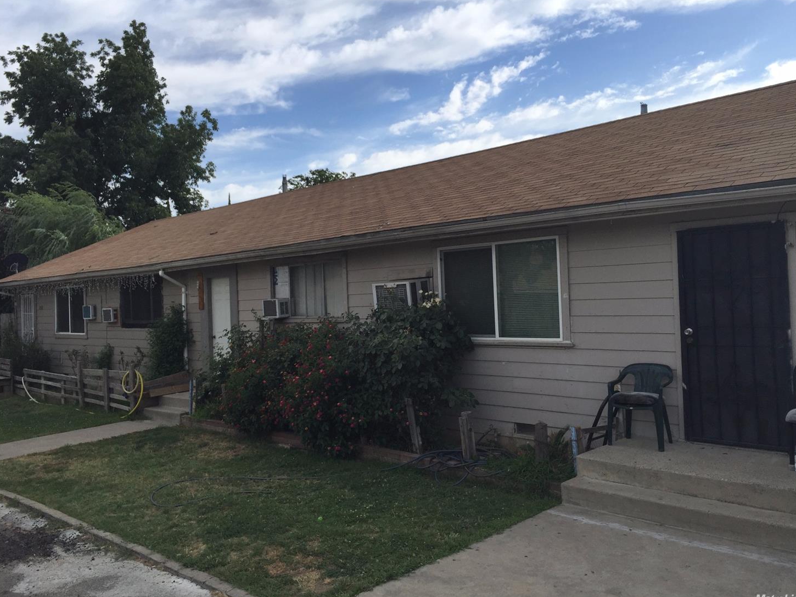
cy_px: 297
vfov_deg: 46.8
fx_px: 690
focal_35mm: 30
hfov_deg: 60.0
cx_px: 398
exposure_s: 1/1883
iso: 32
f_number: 2.2
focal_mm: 4.15
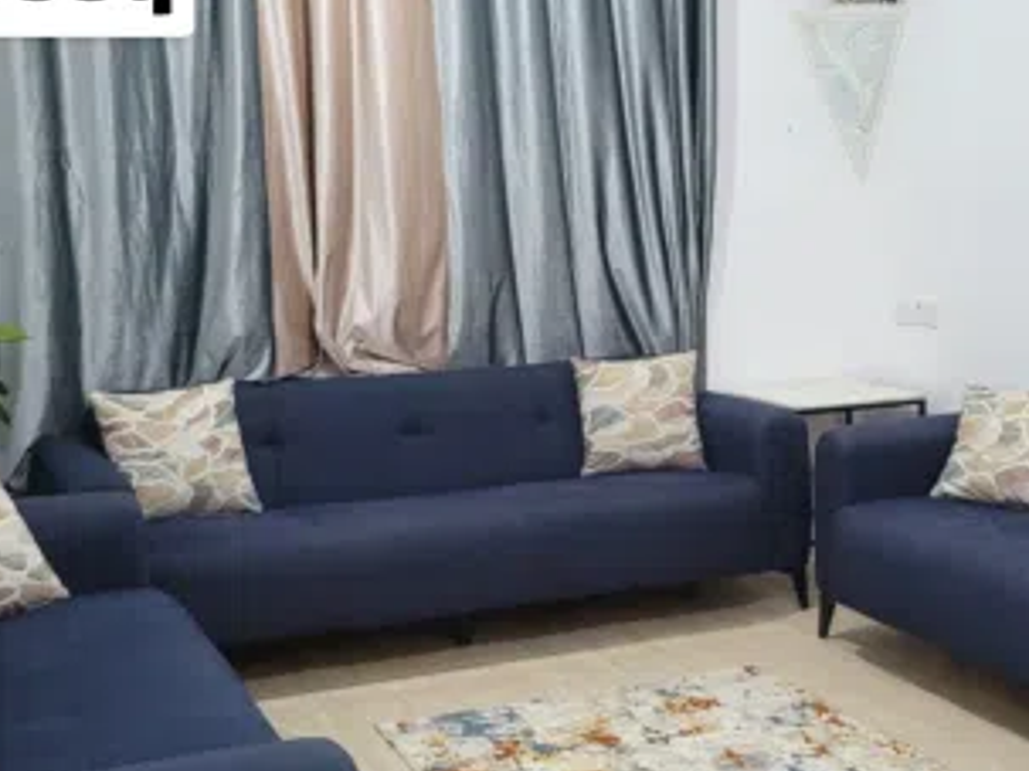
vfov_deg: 26.4
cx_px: 706
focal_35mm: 55
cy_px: 526
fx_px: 1634
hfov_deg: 34.5
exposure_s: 1/40
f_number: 1.8
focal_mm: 5.4
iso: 640
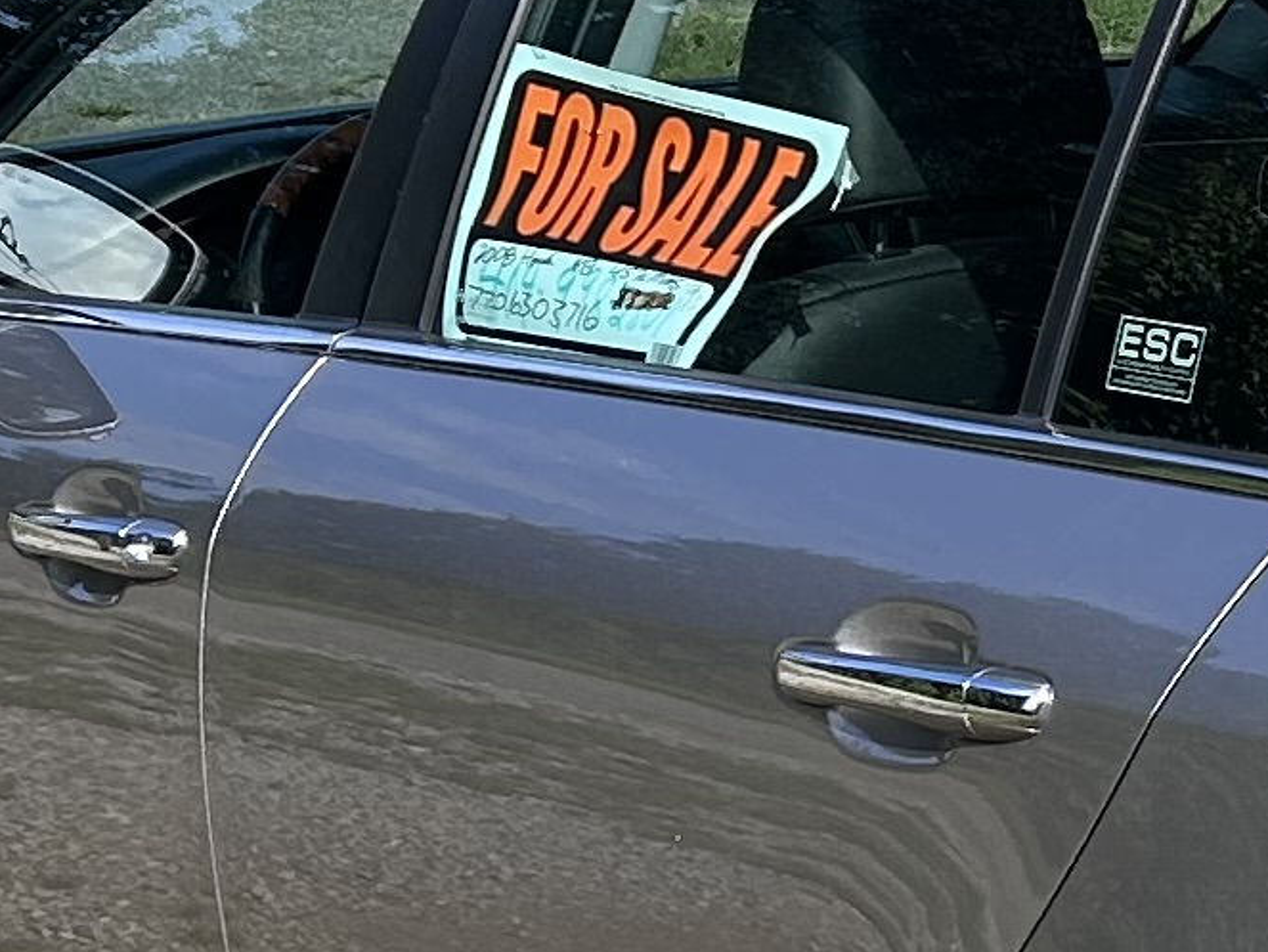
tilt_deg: -11.8
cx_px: 1694
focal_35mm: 158
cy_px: 694
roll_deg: +0.1
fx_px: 5791
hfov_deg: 12.1
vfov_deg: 9.4
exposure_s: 1/1869
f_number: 1.5
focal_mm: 5.7
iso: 50
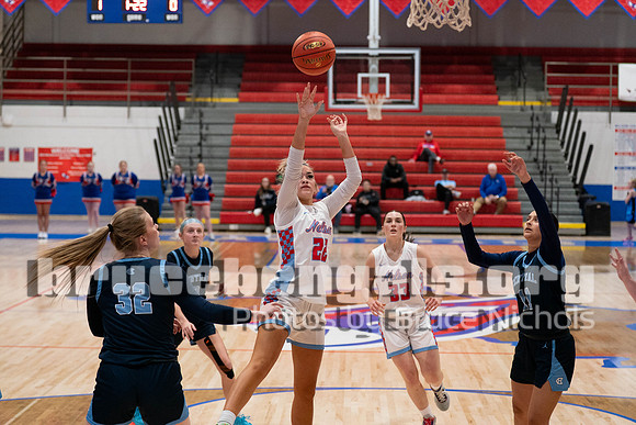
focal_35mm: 80
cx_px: 318
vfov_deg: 17.1
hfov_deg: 25.4
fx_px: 1412
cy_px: 182
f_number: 2.8
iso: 4000
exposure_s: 1/1000
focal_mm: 70
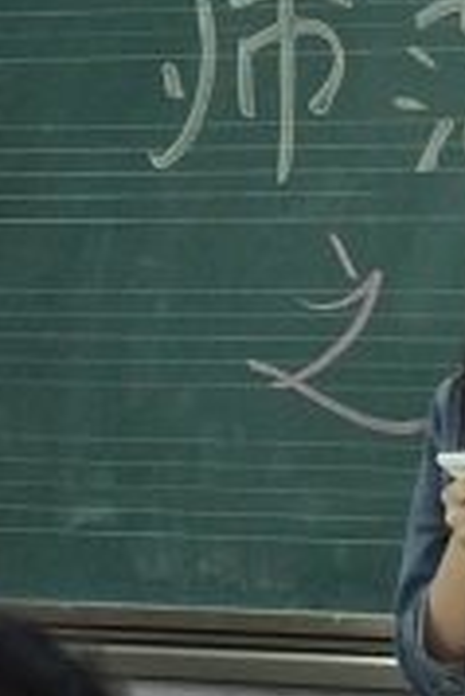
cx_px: 899
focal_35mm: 208
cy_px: 217
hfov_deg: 6.4
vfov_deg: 9.9
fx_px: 4022
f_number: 4.8
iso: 3200
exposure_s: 1/50
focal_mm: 42
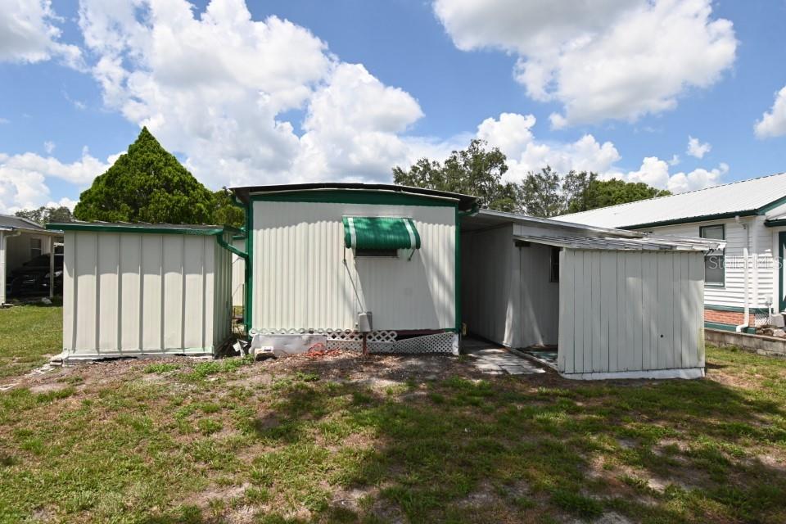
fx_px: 426
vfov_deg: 63.2
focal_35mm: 20
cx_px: 393
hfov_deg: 85.4
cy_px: 262
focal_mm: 13
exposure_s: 1/200
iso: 100
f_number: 10
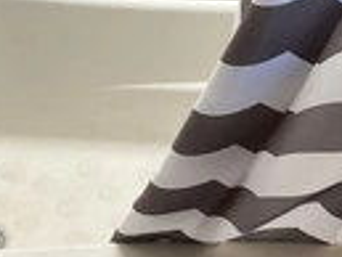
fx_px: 890
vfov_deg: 16.3
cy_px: 220
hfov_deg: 21.7
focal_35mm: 90
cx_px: 217
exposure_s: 1/103
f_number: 1.8
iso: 64
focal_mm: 3
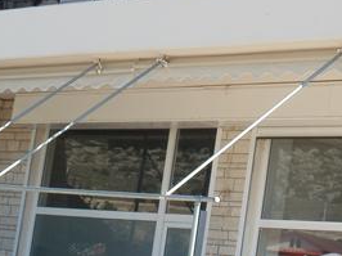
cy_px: -37
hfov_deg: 12.8
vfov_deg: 9.5
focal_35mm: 154
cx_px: 170
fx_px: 1520
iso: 100
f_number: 7.3
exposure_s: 1/125
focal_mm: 11.2
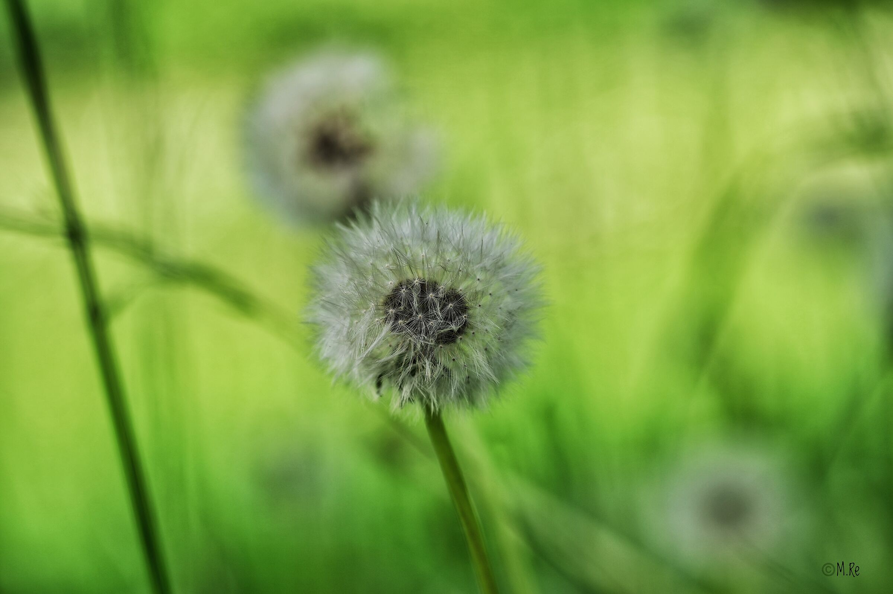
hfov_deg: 19.5
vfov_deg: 13.0
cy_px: 297
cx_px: 446
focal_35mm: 105
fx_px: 2603
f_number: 5
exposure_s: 1/400
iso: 100
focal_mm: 105
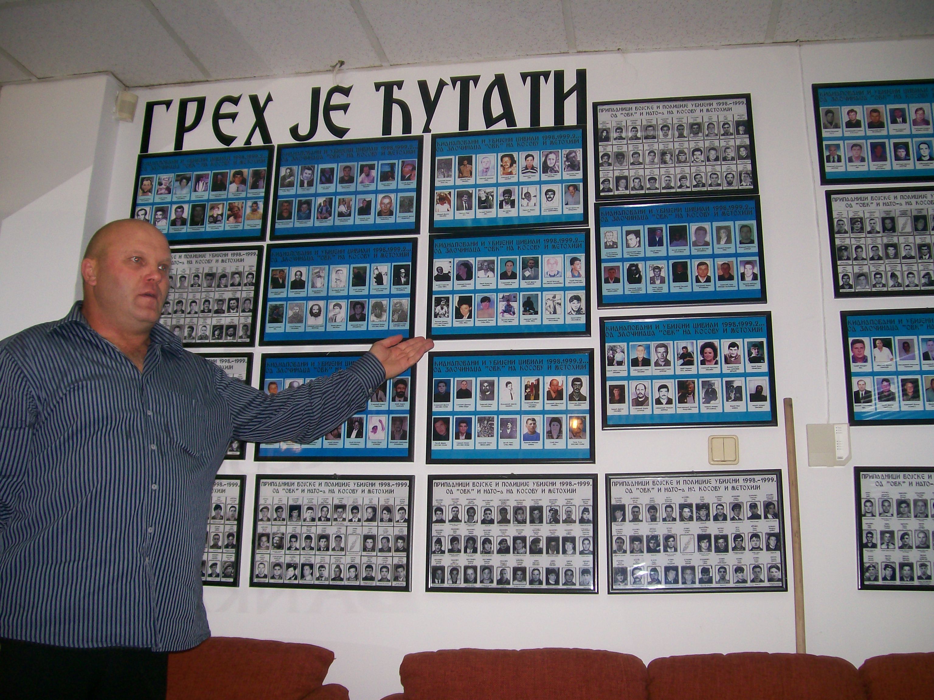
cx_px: 467
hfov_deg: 51.4
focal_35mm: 36
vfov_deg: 39.7
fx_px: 971
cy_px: 350
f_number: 2.7
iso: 80
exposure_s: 1/64
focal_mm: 6
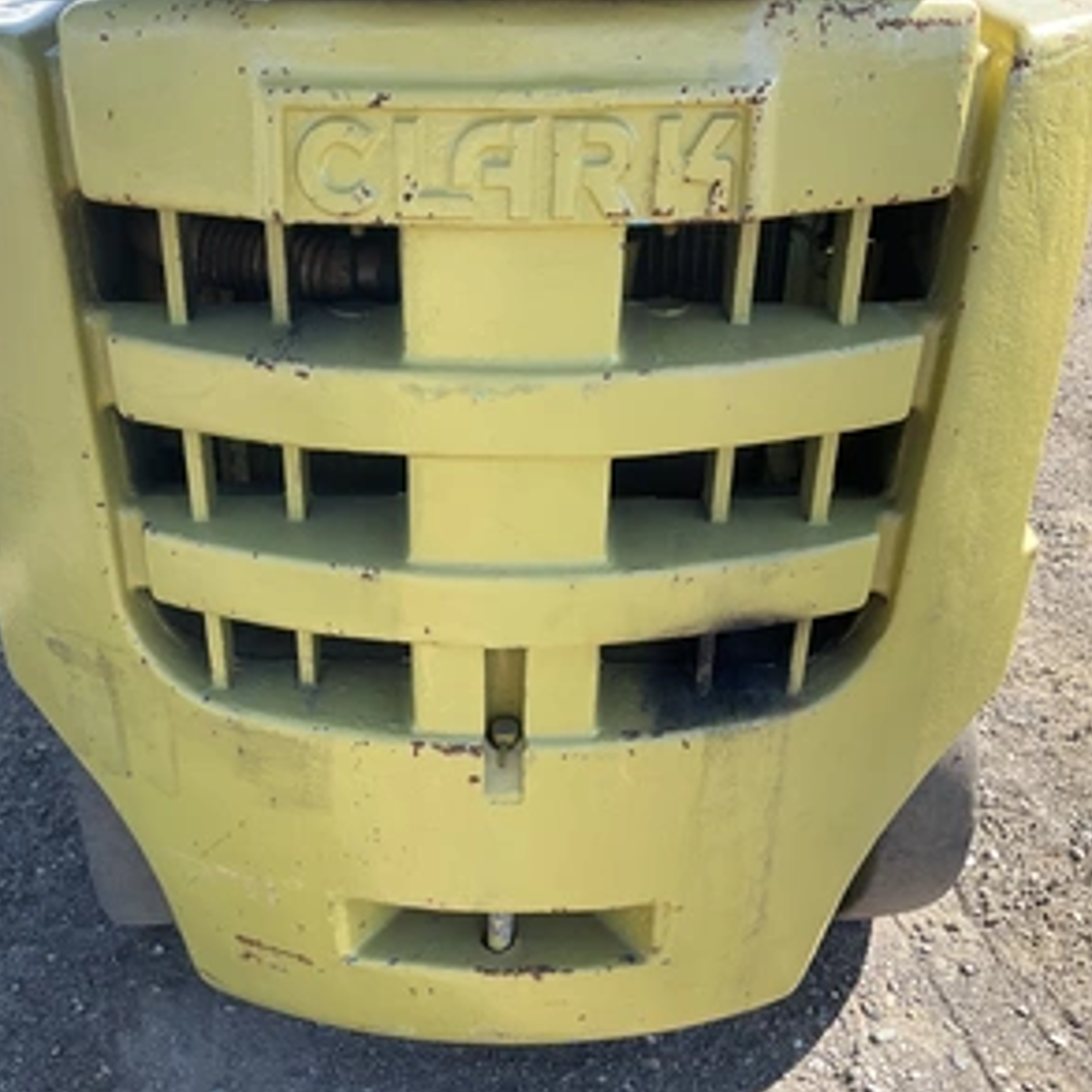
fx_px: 1249
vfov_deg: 47.2
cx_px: 440
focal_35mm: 35
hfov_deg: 47.0
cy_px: 555
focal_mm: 3
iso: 25
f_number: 1.8
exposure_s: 1/394
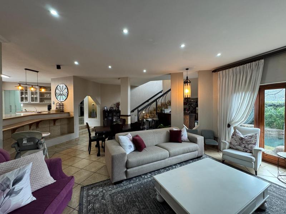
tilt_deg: +0.1
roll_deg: +0.3
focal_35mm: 14
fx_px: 116
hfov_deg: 102.1
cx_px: 143
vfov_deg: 85.7
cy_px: 107
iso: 320
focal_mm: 2.22
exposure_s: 1/50
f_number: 2.2
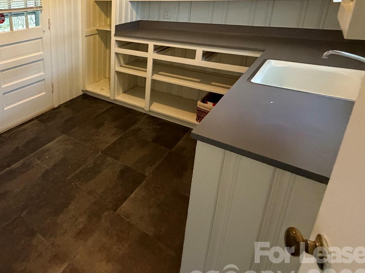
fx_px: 253
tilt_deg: -16.8
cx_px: 59
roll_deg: +3.4
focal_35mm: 24
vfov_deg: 54.1
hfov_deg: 63.6
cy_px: 68
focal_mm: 2.22
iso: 800
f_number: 2.2
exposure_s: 1/60
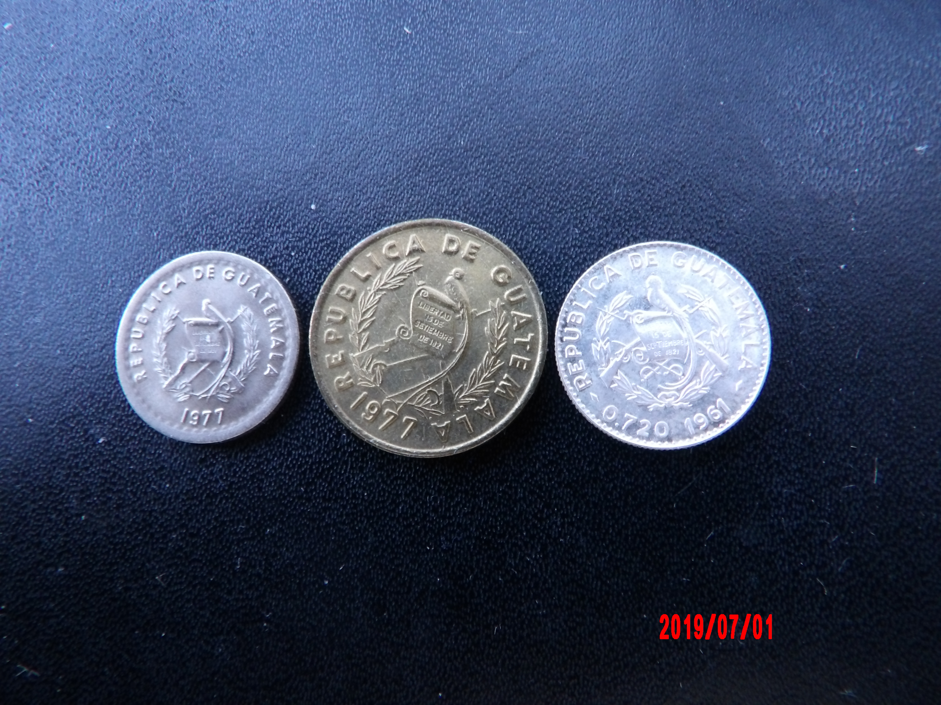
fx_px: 761
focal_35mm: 28
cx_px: 470
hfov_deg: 63.4
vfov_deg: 49.7
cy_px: 352
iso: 378
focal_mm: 5.1
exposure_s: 1/15
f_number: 4.3
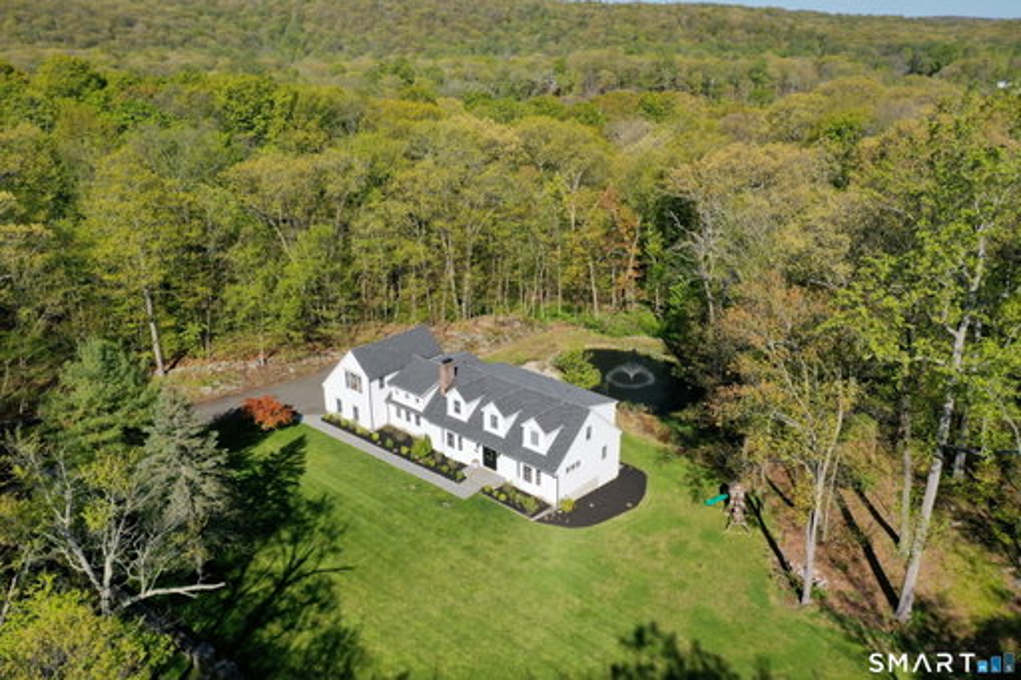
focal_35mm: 28
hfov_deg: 65.5
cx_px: 510
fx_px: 794
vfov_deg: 46.4
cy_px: 340
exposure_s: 1/640
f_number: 6.3
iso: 100
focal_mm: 10.26
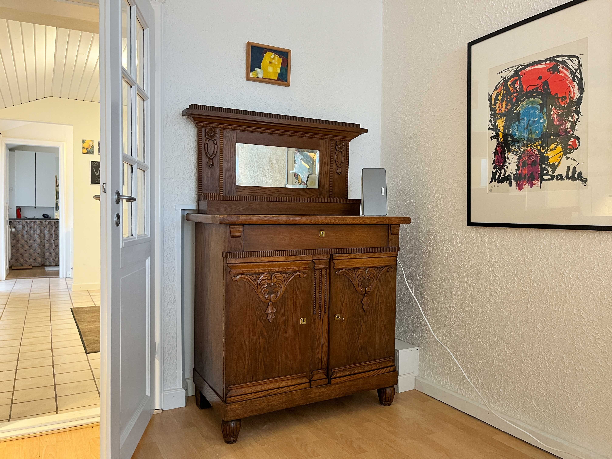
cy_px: 230
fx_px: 460
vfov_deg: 53.1
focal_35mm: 26
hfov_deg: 67.3
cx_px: 306
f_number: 1.6
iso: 200
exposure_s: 1/50
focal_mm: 5.1
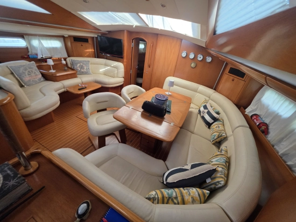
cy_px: 111
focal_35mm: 13
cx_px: 148
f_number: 1.9
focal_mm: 2.2
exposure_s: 1/359
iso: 320
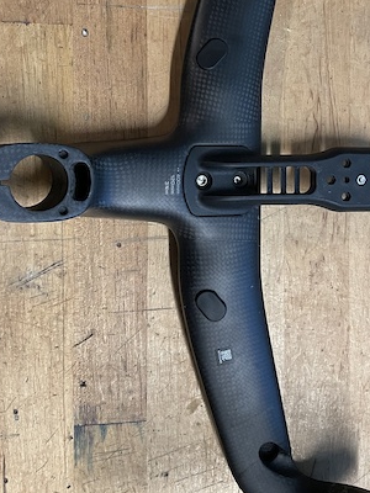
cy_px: 173
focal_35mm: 52
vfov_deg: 36.5
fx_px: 741
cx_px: 253
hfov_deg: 27.8
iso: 320
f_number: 1.6
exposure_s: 1/60
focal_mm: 4.2
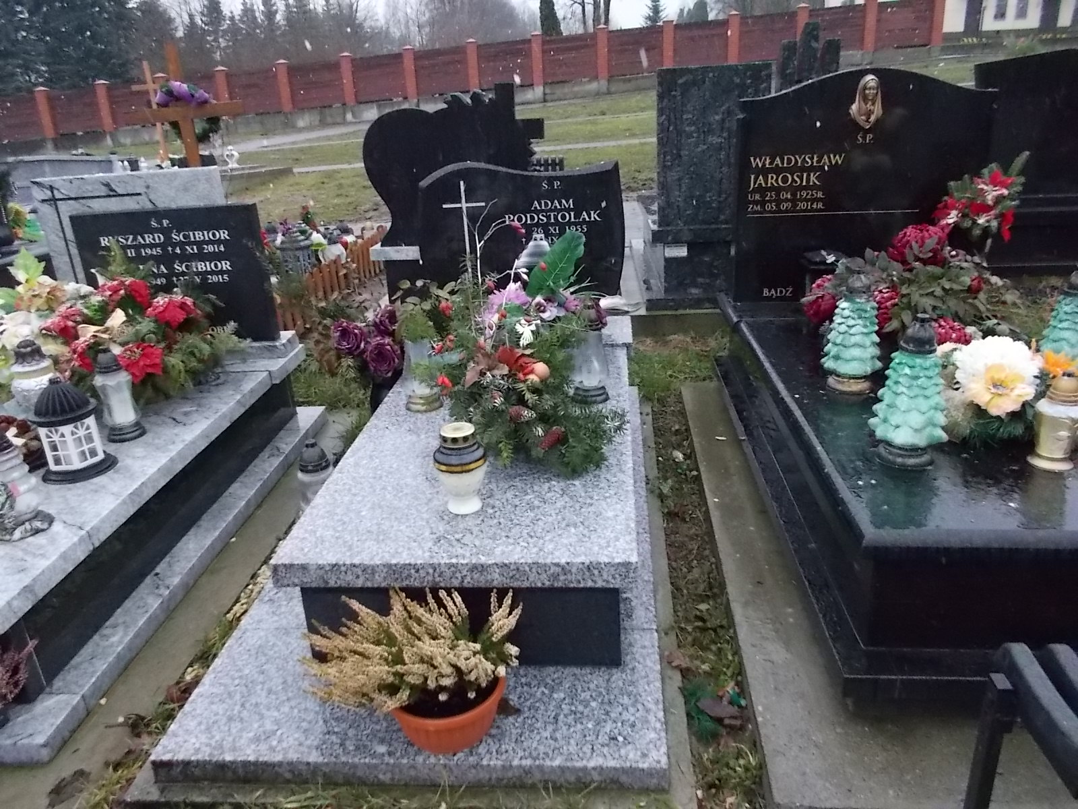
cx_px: 539
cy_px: 404
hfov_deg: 67.3
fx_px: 810
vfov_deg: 53.1
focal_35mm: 26
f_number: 3.2
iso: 400
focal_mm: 4.6
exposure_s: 1/200
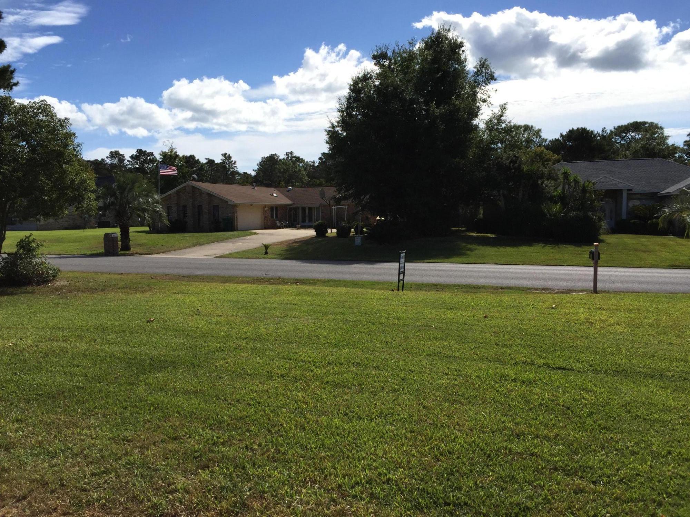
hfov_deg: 61.7
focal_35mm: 29
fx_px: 578
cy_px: 258
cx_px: 345
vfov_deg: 48.2
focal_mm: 4.15
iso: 32
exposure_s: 1/3300
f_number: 2.2
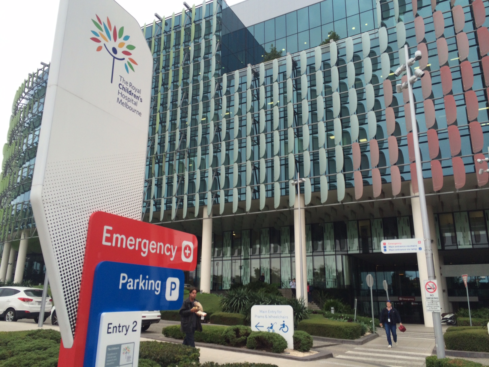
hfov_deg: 60.0
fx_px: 424
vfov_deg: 46.8
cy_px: 184
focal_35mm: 30
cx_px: 244
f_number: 2.2
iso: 32
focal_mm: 4.12
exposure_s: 1/398
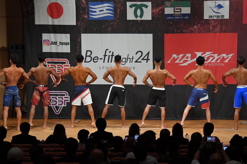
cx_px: 124
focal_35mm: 138
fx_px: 946
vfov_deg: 9.9
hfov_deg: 14.9
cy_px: 82
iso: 5600
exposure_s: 1/400
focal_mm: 92
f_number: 5.6
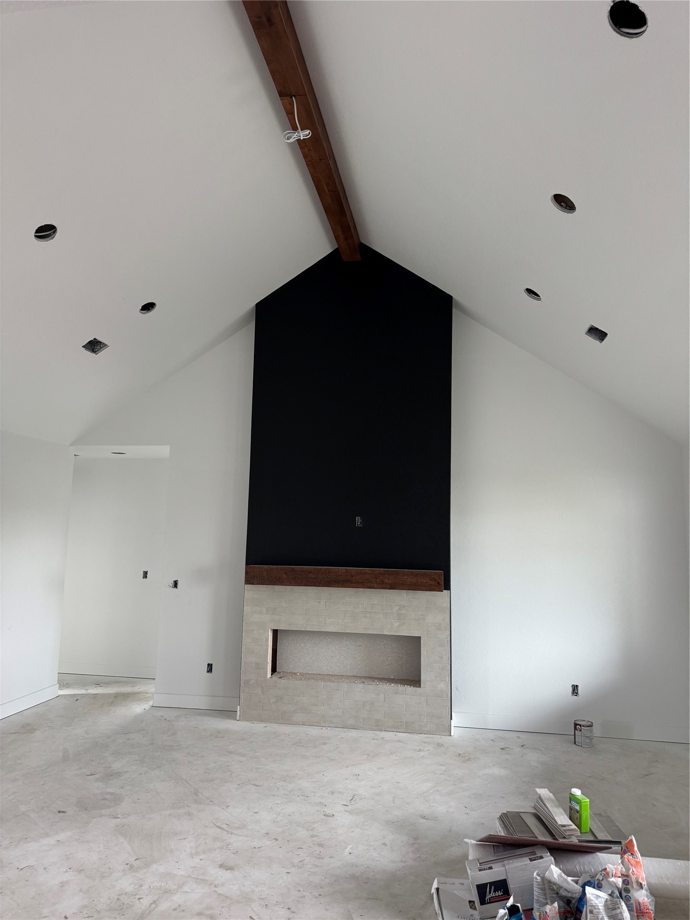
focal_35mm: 24
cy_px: 460
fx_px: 638
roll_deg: -1.0
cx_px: 345
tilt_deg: +7.5
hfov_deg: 56.8
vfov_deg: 71.6
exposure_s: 1/102
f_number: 1.78
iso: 200
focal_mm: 6.76
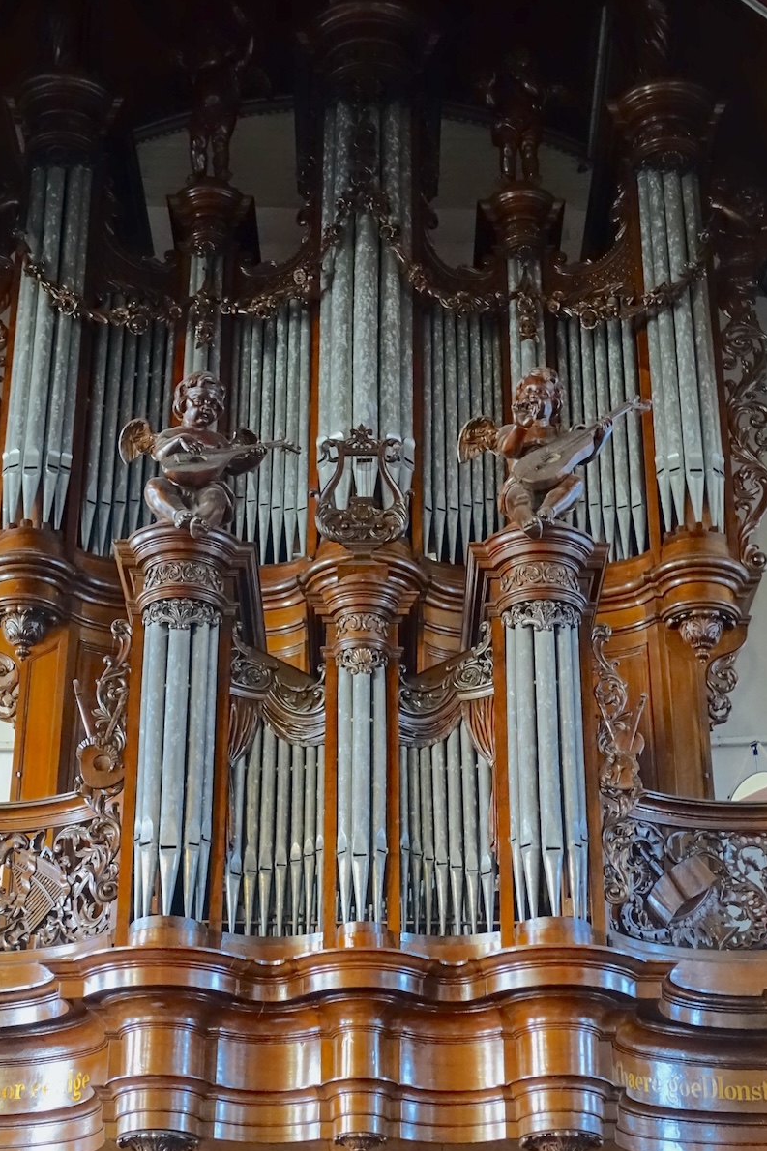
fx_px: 1950
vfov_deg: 32.8
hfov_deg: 22.3
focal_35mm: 61
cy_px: 701
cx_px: 368
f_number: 2.8
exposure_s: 1/20
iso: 3200
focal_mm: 16.09
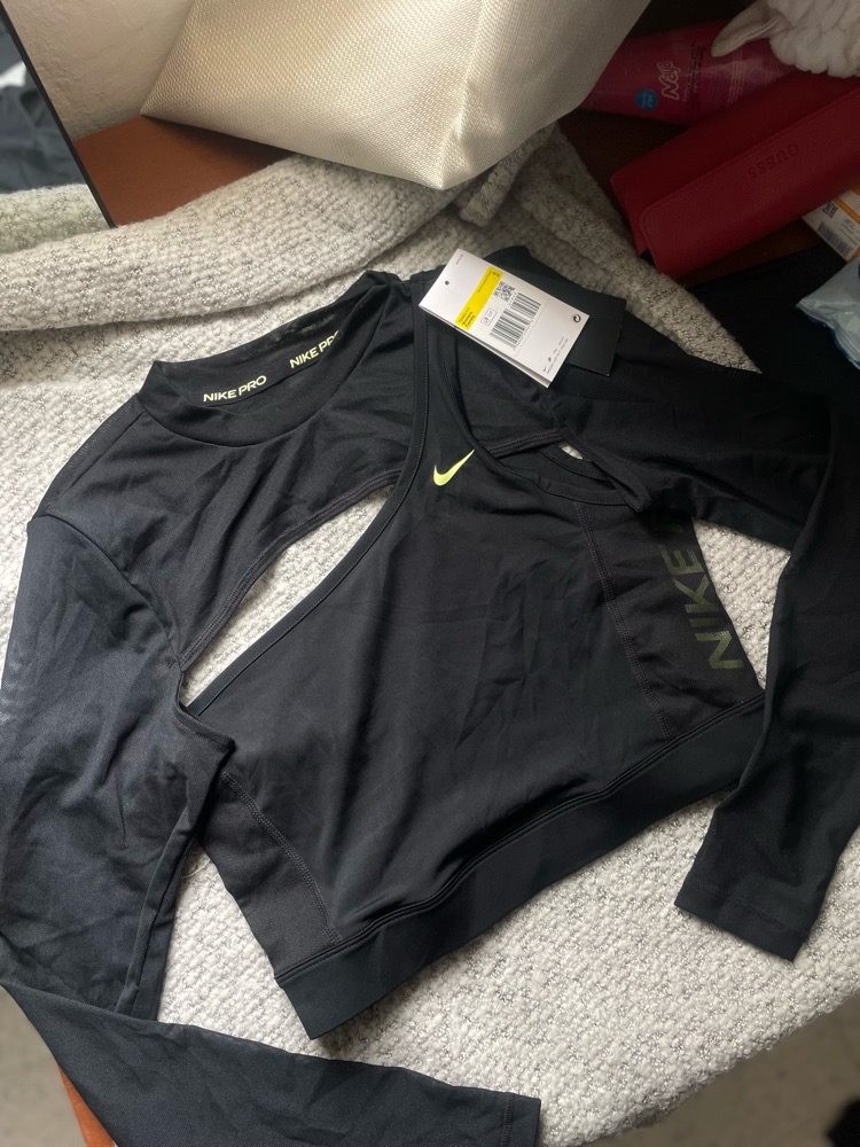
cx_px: 430
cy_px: 574
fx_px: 861
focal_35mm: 26
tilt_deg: -79.9
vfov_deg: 67.3
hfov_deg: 53.1
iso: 125
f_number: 1.6
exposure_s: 1/90
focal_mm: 4.2
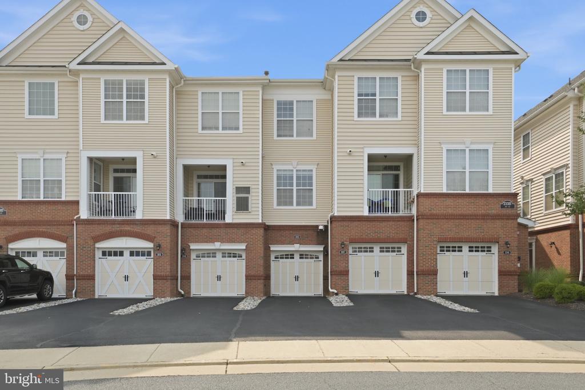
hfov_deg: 67.4
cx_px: 292
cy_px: 195
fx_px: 439
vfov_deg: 47.9
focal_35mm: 27
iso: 200
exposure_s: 1/320
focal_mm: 18
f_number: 8
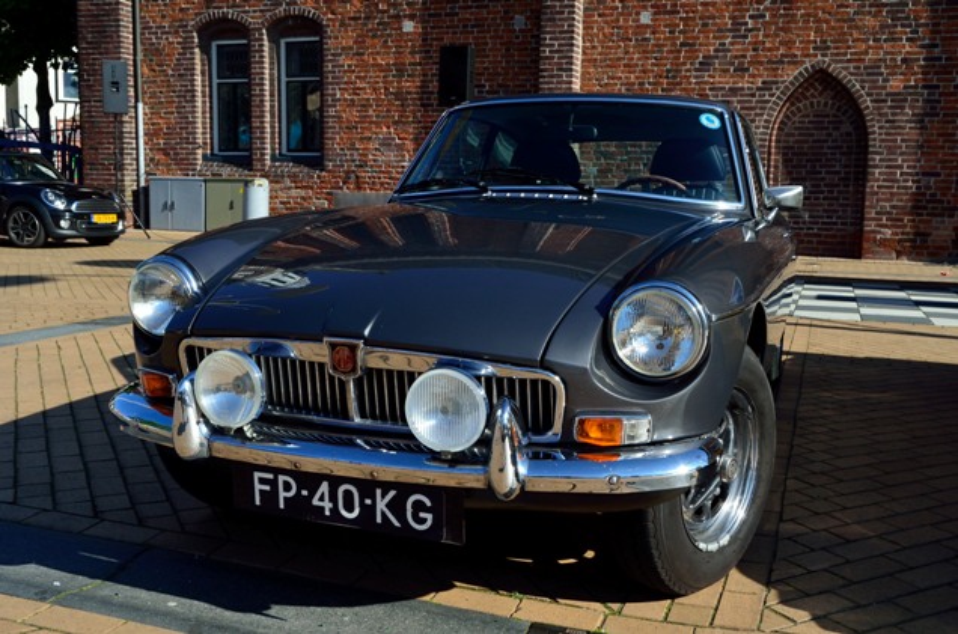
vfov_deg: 36.7
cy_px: 317
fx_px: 956
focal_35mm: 36
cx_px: 479
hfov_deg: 53.2
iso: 500
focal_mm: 24
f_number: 13
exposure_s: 1/640
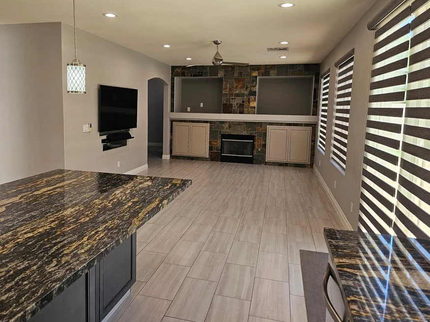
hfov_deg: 65.0
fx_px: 335
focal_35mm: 27
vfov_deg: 51.2
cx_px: 185
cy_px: 141
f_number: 1.7
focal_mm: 6.3
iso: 100
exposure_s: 1/120
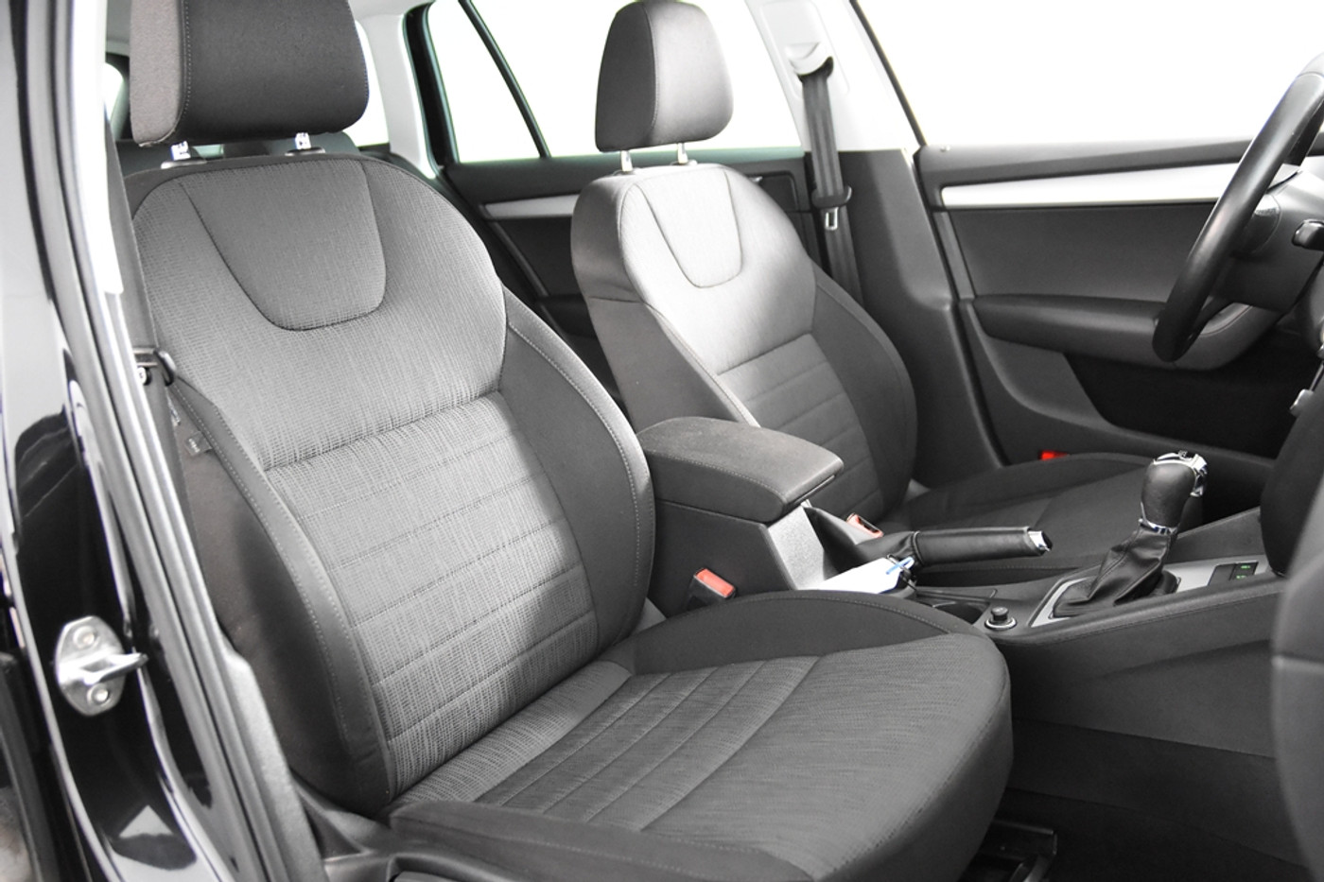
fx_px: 1213
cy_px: 441
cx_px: 662
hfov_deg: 57.2
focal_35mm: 33
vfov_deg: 40.0
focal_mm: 22
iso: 6400
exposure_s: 1/30
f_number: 3
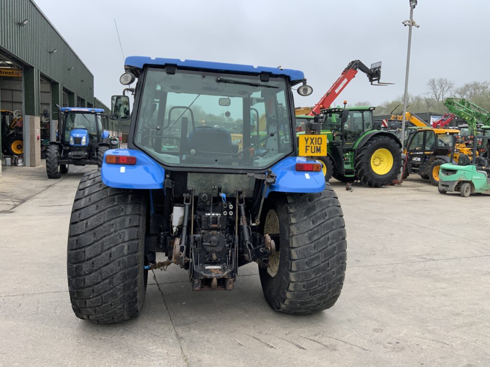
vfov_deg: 48.2
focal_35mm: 29
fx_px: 411
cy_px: 184
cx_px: 245
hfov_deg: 61.7
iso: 16
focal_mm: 3
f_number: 1.8
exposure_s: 1/691
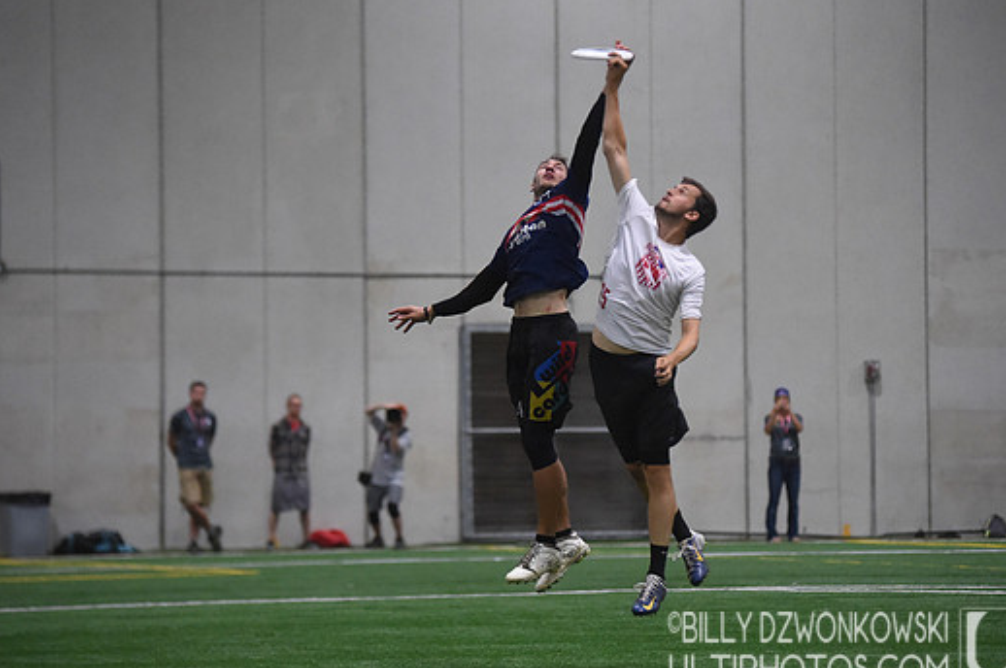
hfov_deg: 12.2
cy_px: 333
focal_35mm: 168
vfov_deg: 8.2
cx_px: 544
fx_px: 4689
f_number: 2.8
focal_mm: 150
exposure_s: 1/640
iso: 10000
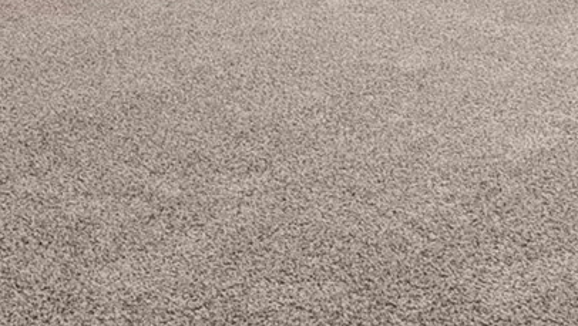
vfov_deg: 12.3
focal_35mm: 84
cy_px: -376
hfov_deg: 25.2
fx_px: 1288
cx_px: 198
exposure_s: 1/1.67
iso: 250
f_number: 9
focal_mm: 10
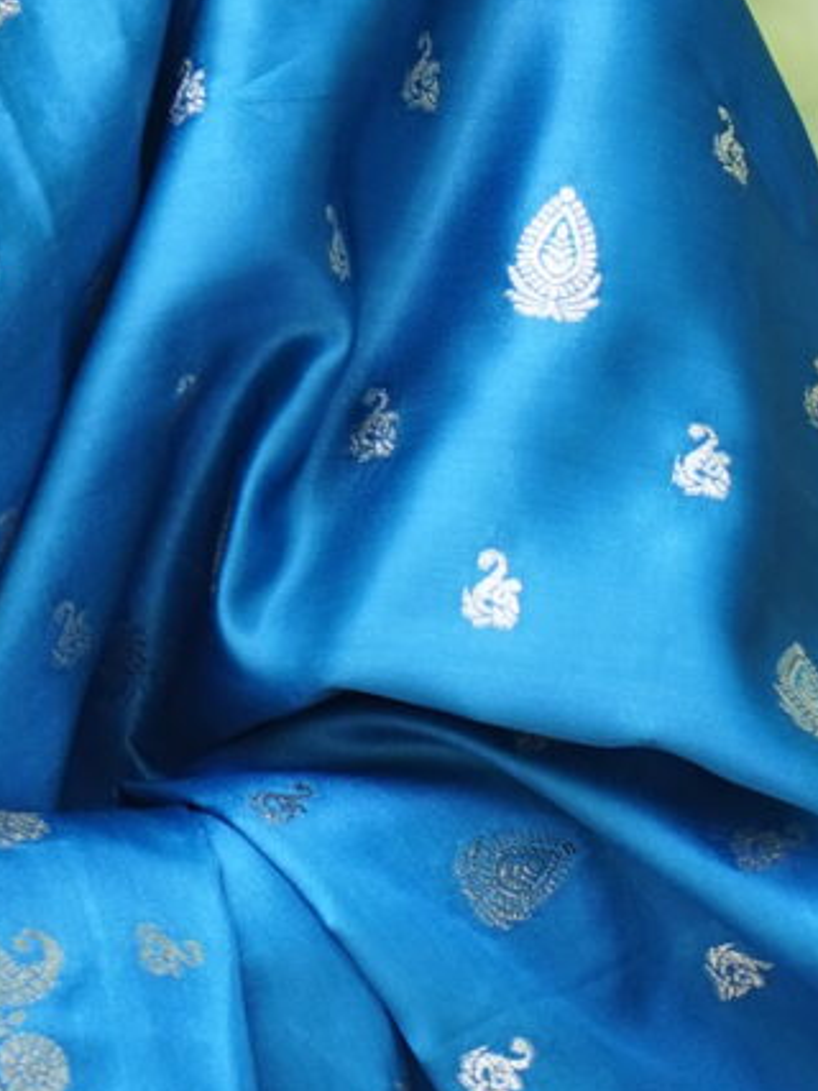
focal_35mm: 605
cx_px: -658
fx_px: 19072
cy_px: 82
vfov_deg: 3.3
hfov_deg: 2.4
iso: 640
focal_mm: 105
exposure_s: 1/500
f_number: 4
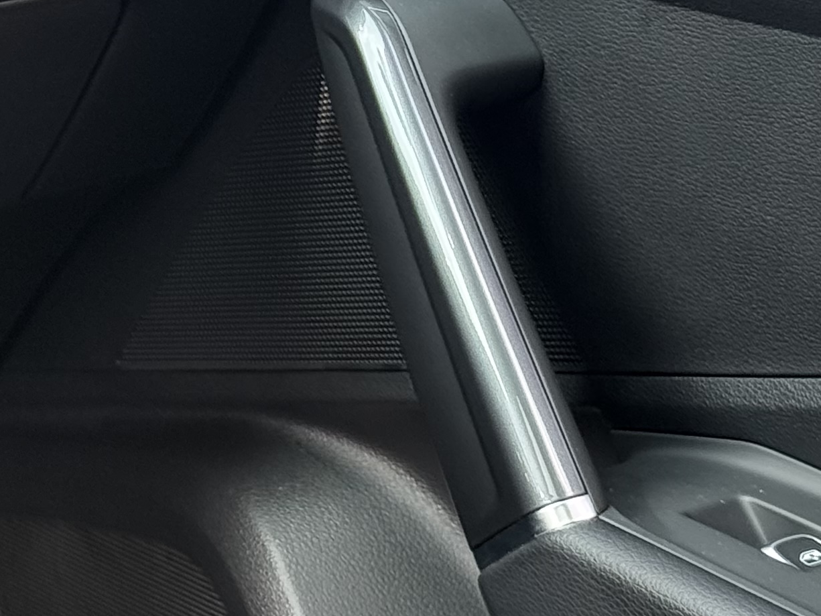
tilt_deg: -21.6
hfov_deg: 12.0
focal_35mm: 158
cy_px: 129
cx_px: -387
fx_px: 3748
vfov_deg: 9.4
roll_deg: -0.2
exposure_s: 1/258
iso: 80
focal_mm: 6.76
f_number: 1.78
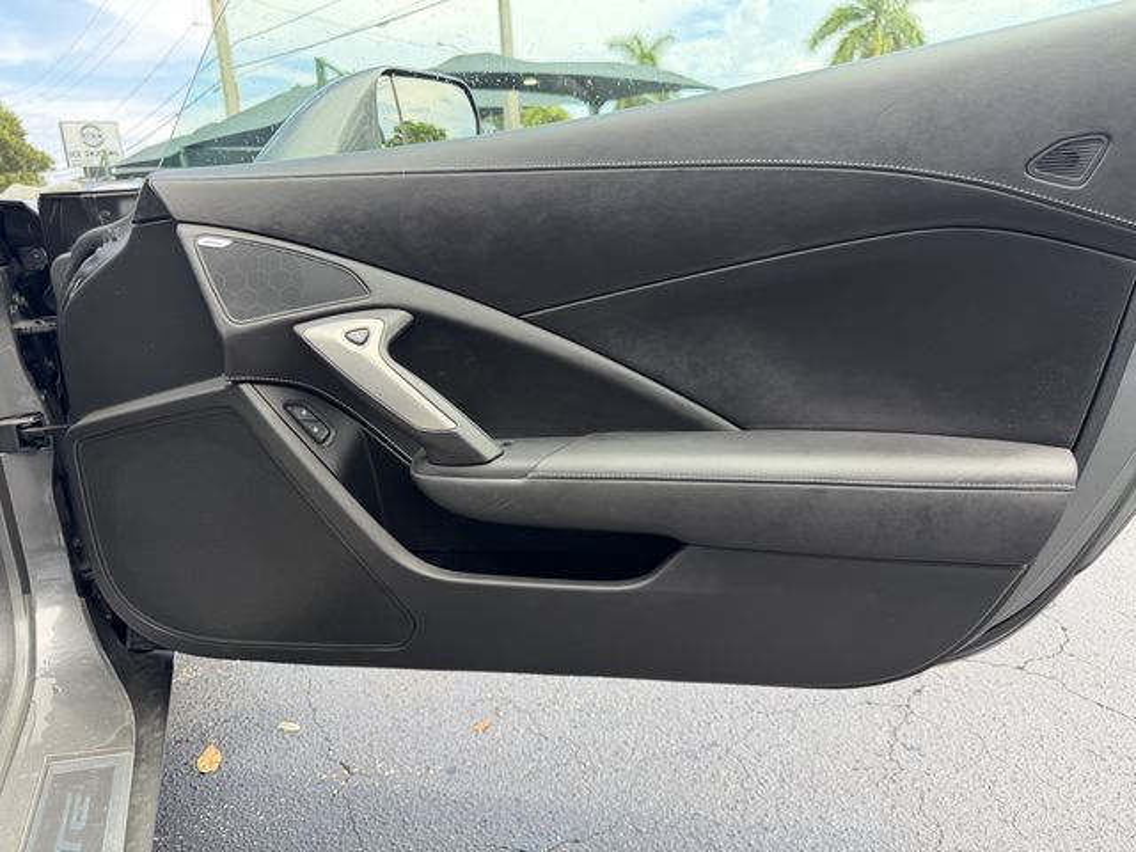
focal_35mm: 24
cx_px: 568
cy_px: 426
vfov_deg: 56.8
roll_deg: +3.9
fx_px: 788
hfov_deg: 71.6
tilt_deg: -16.0
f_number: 1.78
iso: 100
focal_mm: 6.76
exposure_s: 1/450
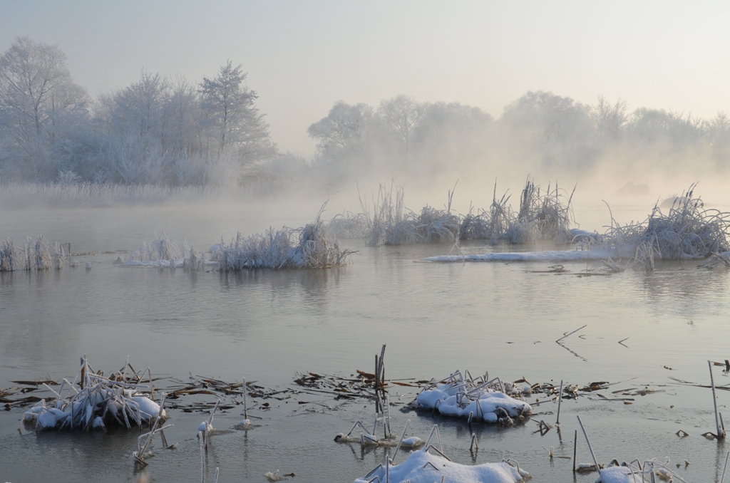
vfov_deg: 26.4
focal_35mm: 51
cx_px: 365
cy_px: 242
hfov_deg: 39.0
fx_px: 1032
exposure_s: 1/500
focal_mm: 34
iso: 200
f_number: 11
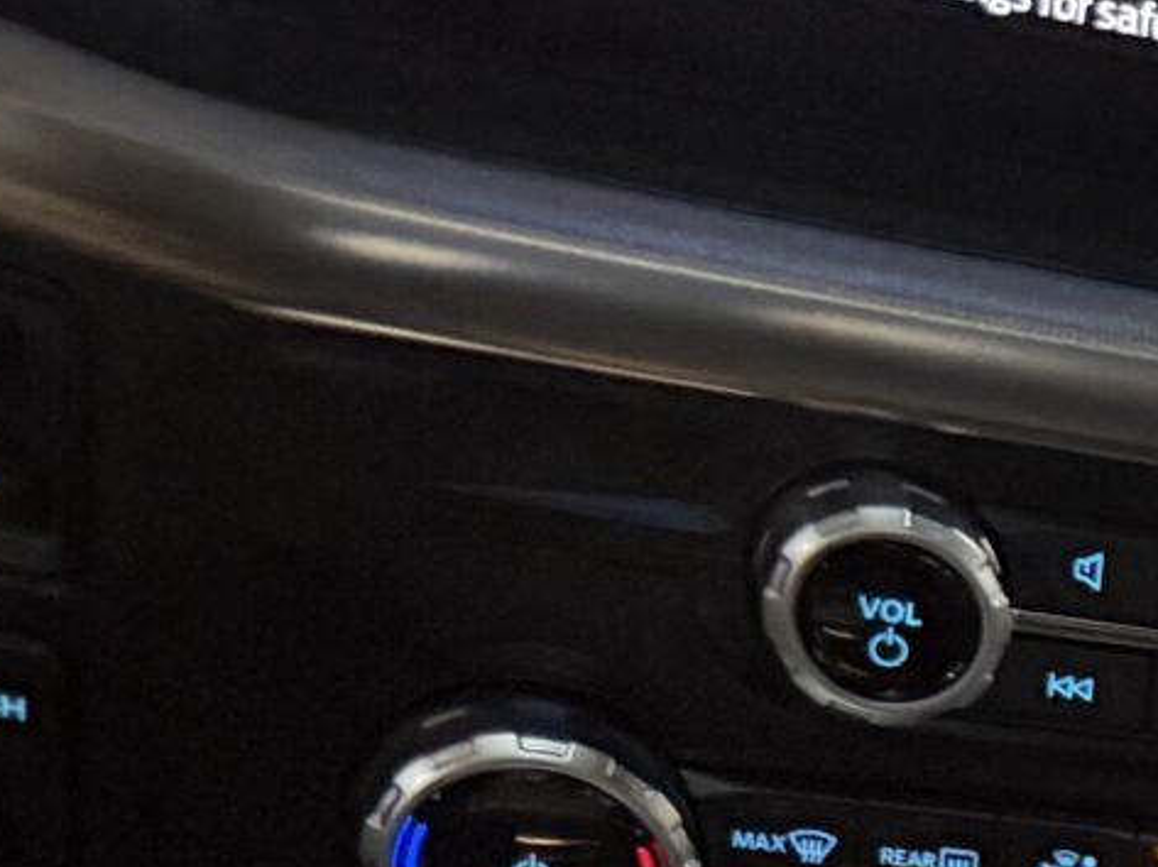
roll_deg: -28.9
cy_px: 2070
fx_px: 4346
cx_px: 2979
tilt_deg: -39.0
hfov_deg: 11.7
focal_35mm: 130
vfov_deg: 10.0
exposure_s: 1/30
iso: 1250
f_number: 1.78
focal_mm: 6.76
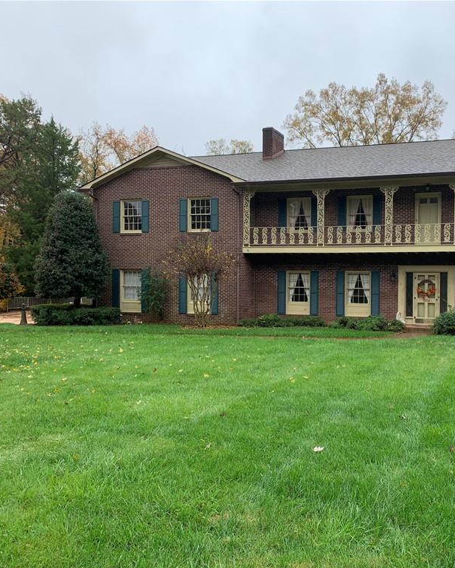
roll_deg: -0.7
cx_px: 314
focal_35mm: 34
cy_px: 285
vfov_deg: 52.8
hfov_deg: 42.6
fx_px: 572
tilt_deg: -0.1
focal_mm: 4.25
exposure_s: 1/822
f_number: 1.8
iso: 25
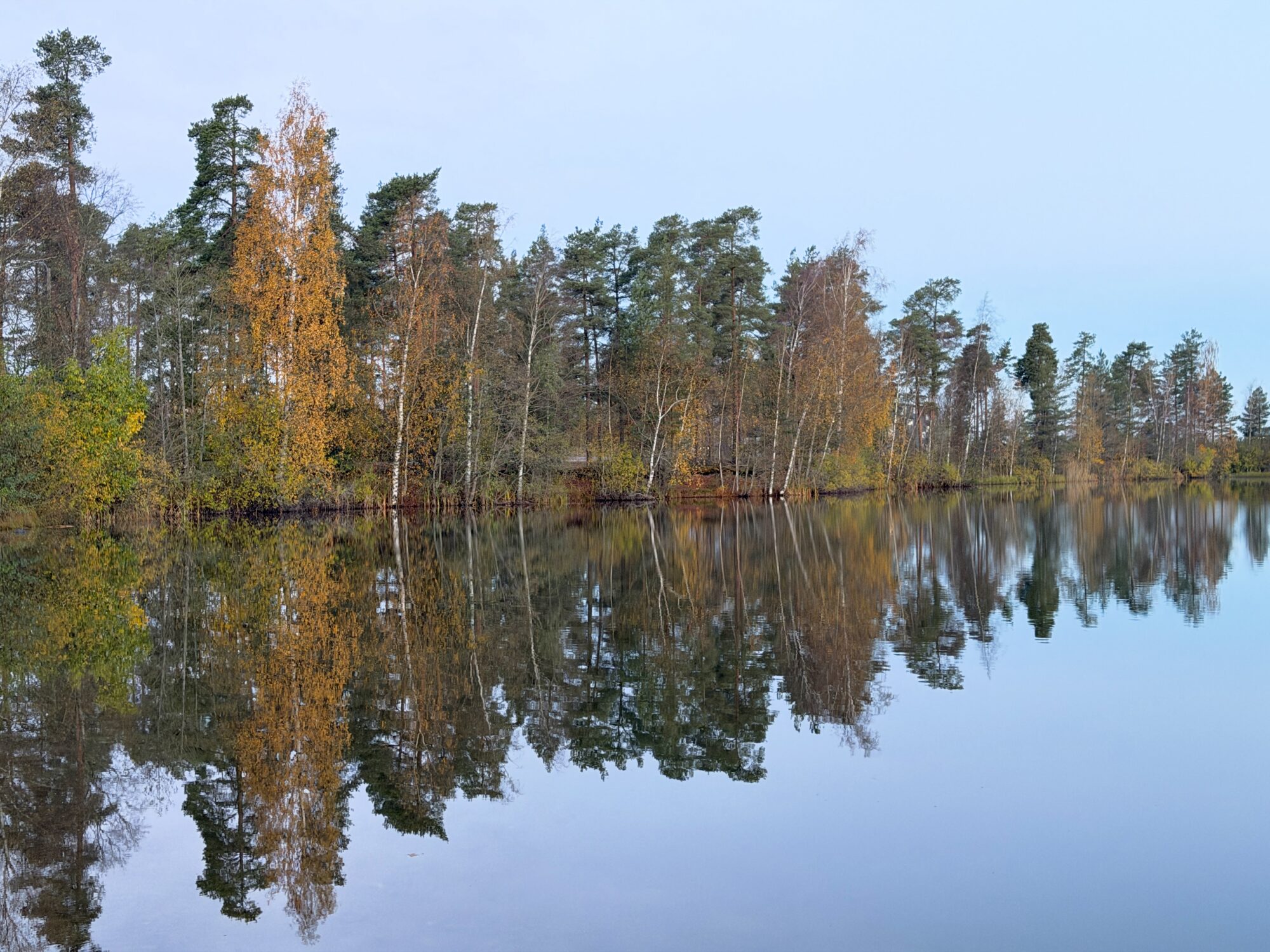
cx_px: 635
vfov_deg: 30.3
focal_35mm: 48
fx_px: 1761
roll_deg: +0.1
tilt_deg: -0.4
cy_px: 476
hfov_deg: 39.7
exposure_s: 1/40
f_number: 1.78
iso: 320
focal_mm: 6.76
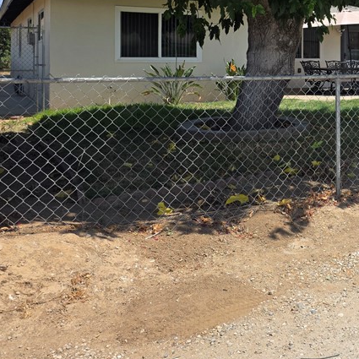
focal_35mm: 49
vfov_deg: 33.4
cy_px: 59
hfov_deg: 31.1
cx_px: 388
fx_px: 575
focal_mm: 6.3
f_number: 1.7
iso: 80
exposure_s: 1/4539
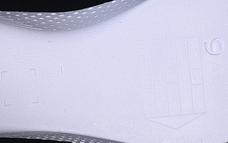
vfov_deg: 9.9
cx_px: 104
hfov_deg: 15.8
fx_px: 820
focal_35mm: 132
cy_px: 69
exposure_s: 1/80
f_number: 7.1
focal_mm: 50
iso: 160
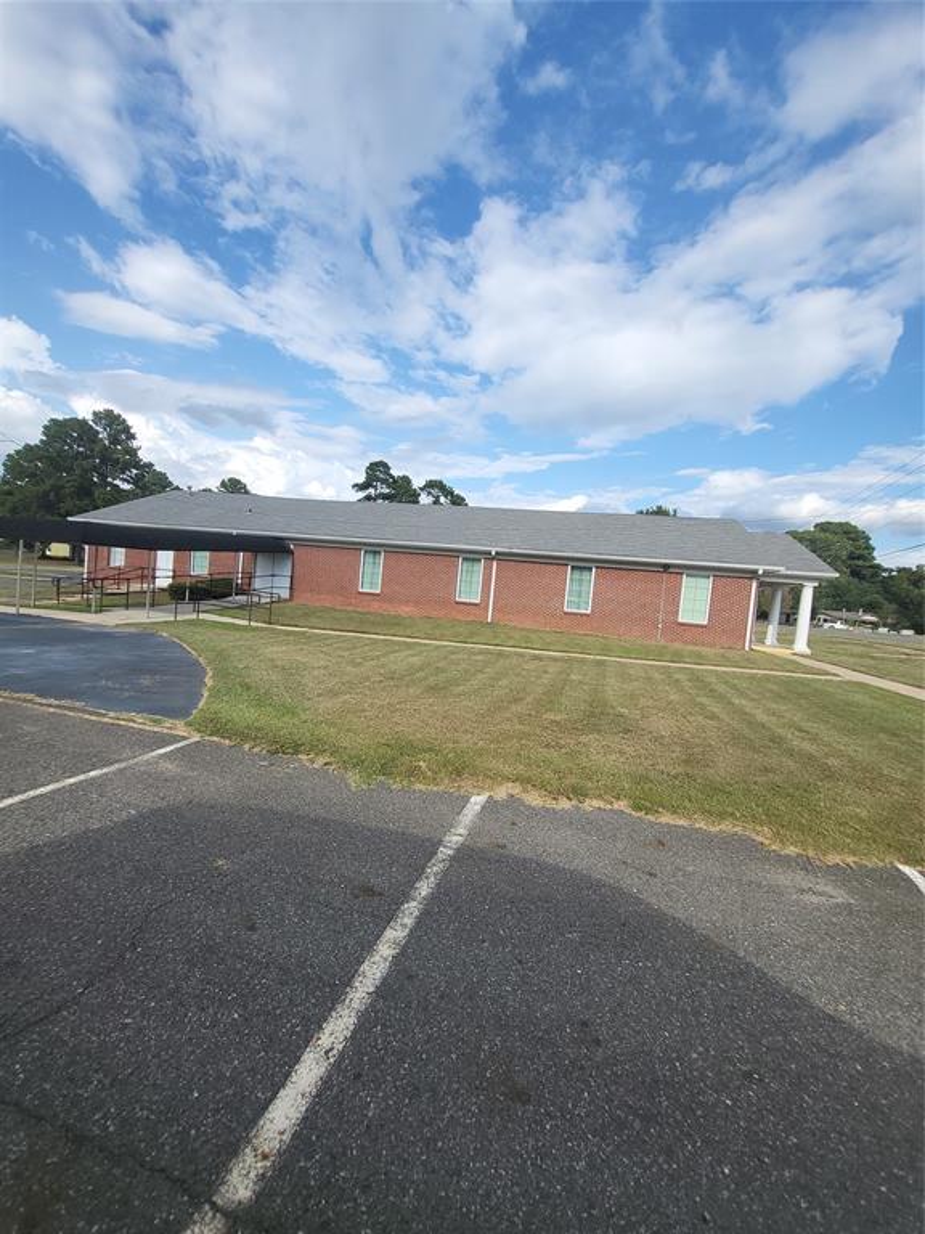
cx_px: 462
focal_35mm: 13
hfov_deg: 89.9
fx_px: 463
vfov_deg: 106.2
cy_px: 617
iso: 32
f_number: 2.2
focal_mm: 1.74
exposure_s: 1/829
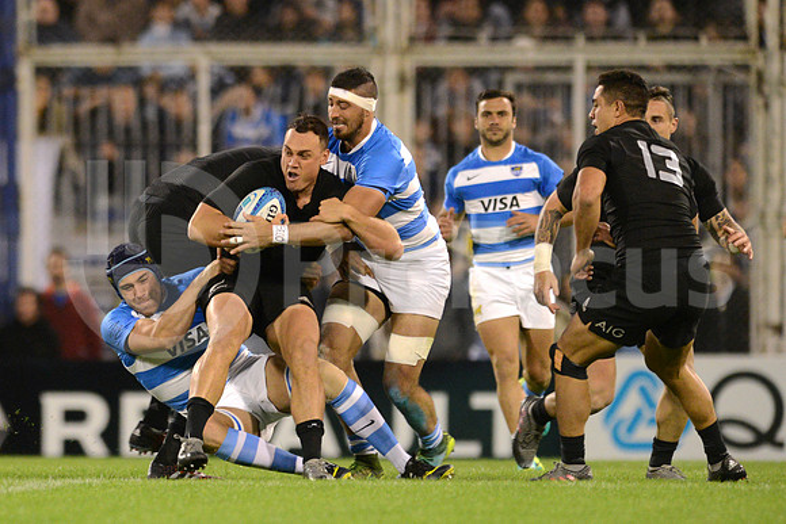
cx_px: 393
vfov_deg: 3.3
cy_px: 262
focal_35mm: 420
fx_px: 9172
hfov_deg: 4.9
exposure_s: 1/800
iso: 4500
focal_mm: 420
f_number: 4
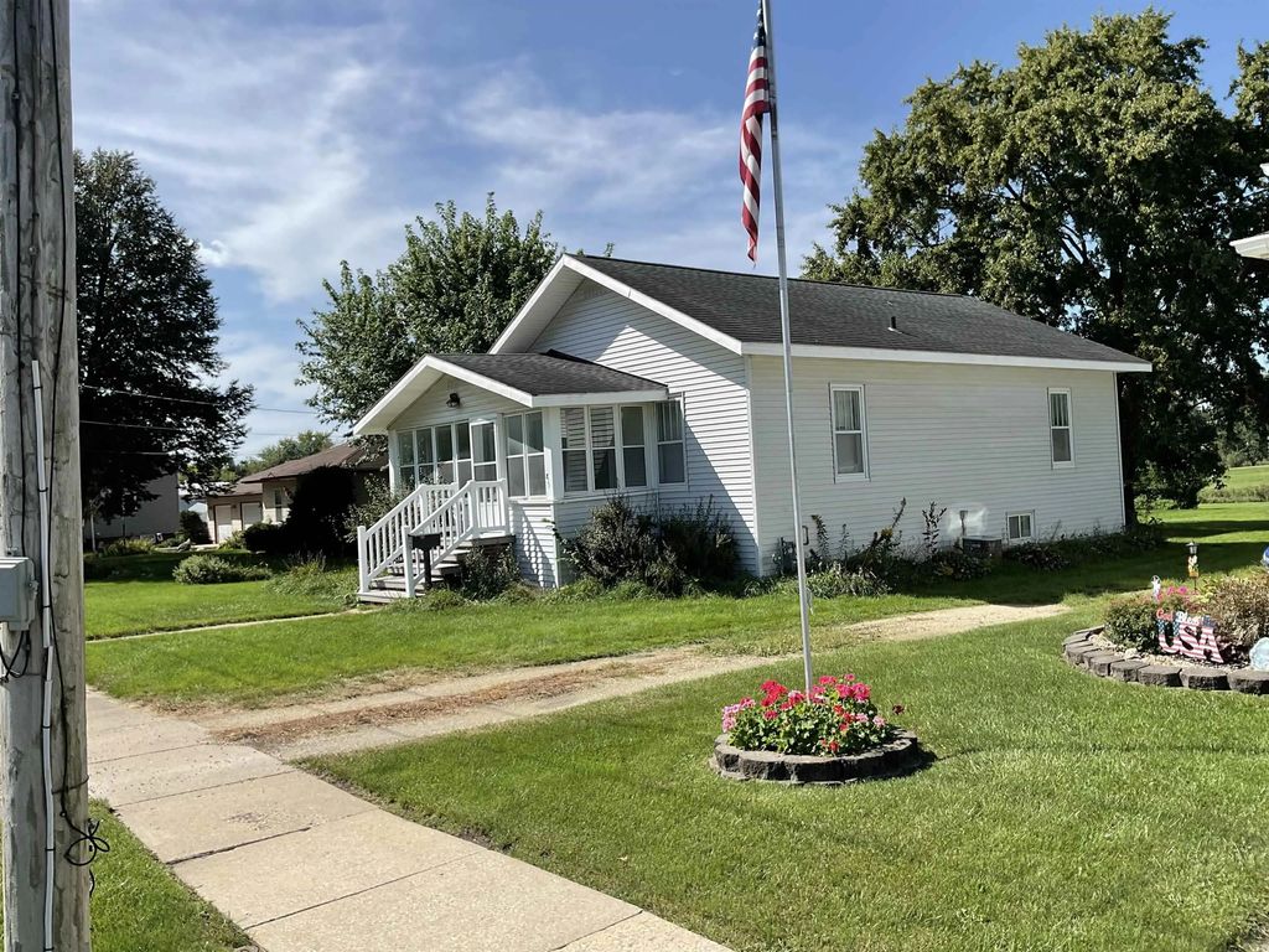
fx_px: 1063
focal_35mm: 29
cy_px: 476
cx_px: 634
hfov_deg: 61.7
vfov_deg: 48.2
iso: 16
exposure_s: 1/1912
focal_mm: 3
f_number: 1.8
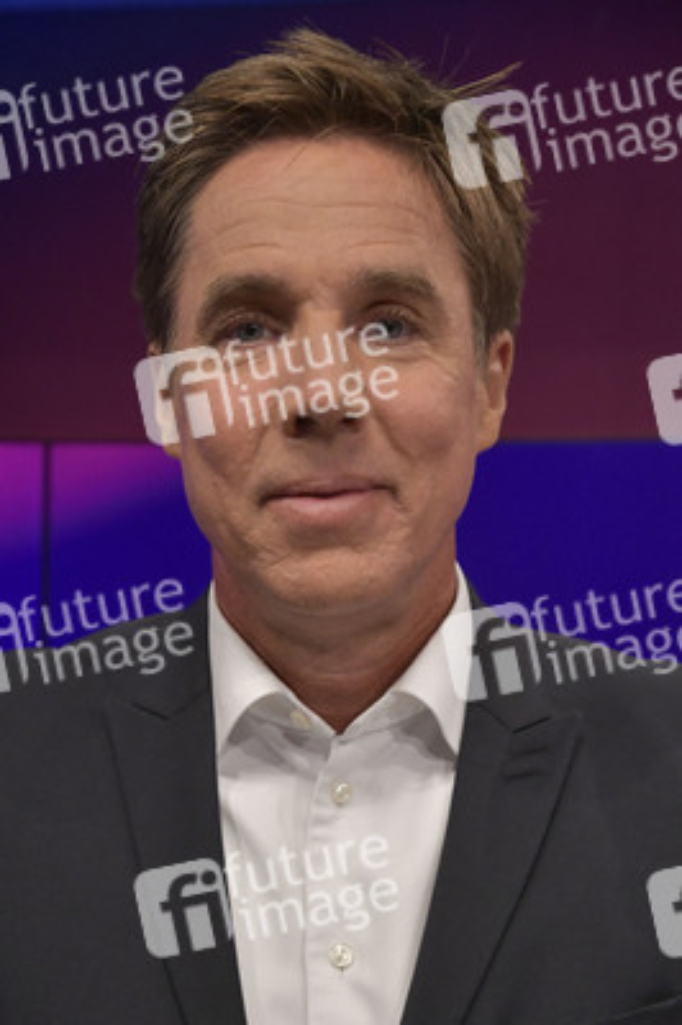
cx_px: 341
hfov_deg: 21.9
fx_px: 1765
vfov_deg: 32.4
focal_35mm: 62
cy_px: 512
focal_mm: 62
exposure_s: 1/200
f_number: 6.3
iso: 2500
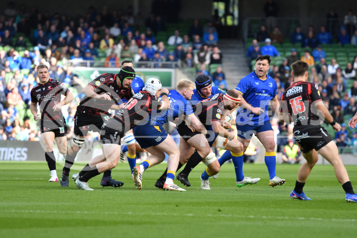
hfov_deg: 4.9
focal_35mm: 420
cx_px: 178
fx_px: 4164
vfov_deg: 3.3
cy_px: 119
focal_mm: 280
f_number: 4
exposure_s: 1/1600
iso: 720
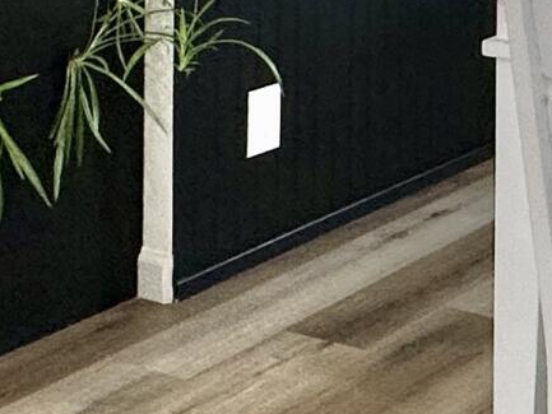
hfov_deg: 18.2
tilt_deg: +2.9
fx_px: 1547
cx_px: 810
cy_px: -304
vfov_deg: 13.8
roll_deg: +0.1
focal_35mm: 97
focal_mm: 2.22
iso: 125
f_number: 2.2
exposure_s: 1/120
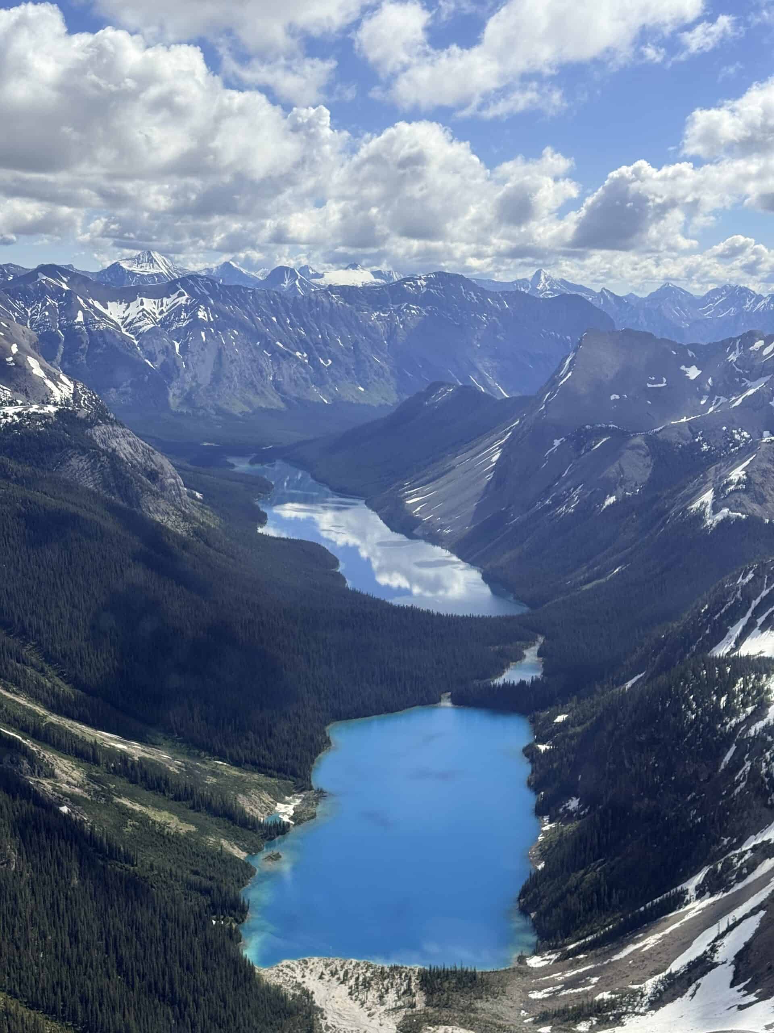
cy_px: 516
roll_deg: -2.2
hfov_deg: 30.3
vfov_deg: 39.7
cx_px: 387
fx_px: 1431
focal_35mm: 48
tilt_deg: -5.4
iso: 64
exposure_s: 1/6536
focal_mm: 6.76
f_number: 1.78
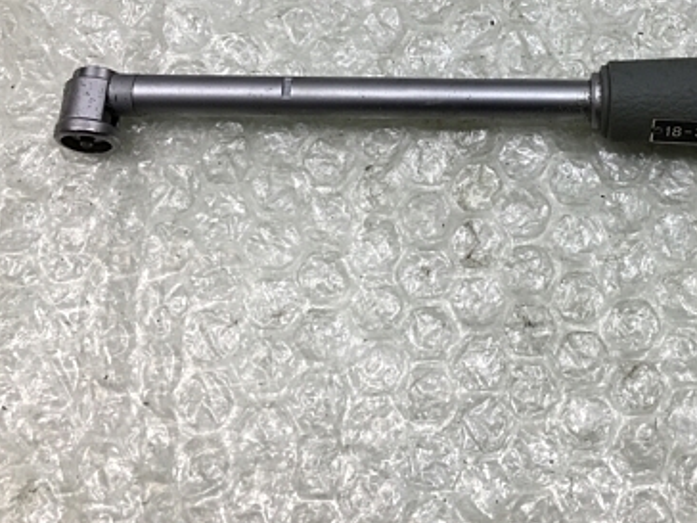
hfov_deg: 36.3
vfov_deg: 28.0
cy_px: 107
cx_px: 550
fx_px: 1027
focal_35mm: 51
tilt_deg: -68.3
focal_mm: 4.15
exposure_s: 1/120
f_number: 2.2
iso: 25
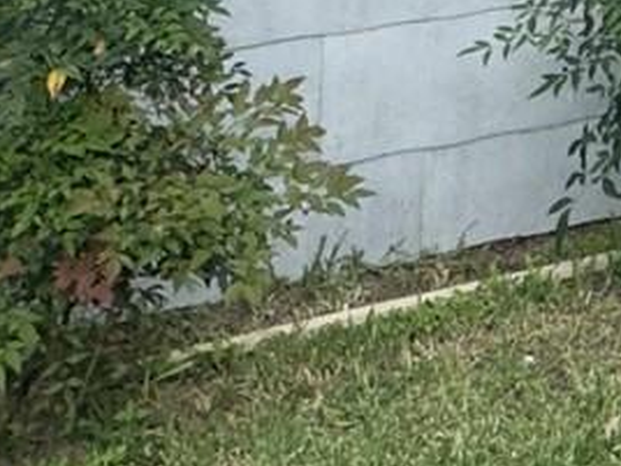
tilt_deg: +3.2
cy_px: -640
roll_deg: -1.0
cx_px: 1309
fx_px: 1920
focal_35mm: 107
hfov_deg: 14.6
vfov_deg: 11.5
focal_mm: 2.22
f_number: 2.2
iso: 40
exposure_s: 1/1034
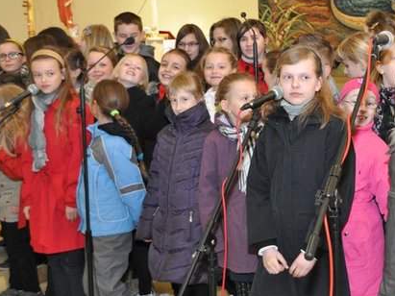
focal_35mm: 73
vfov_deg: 20.1
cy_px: 107
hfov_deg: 26.3
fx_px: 833
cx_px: 304
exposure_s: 1/60
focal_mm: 32
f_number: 4.2
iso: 800
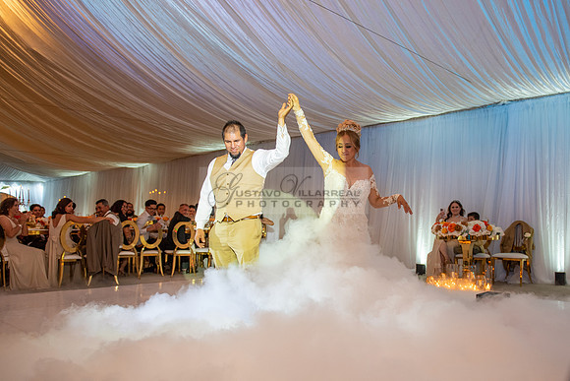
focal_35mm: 30
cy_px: 215
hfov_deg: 61.0
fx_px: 481
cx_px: 329
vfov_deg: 43.1
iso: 1000
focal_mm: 24
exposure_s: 1/125
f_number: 2.8
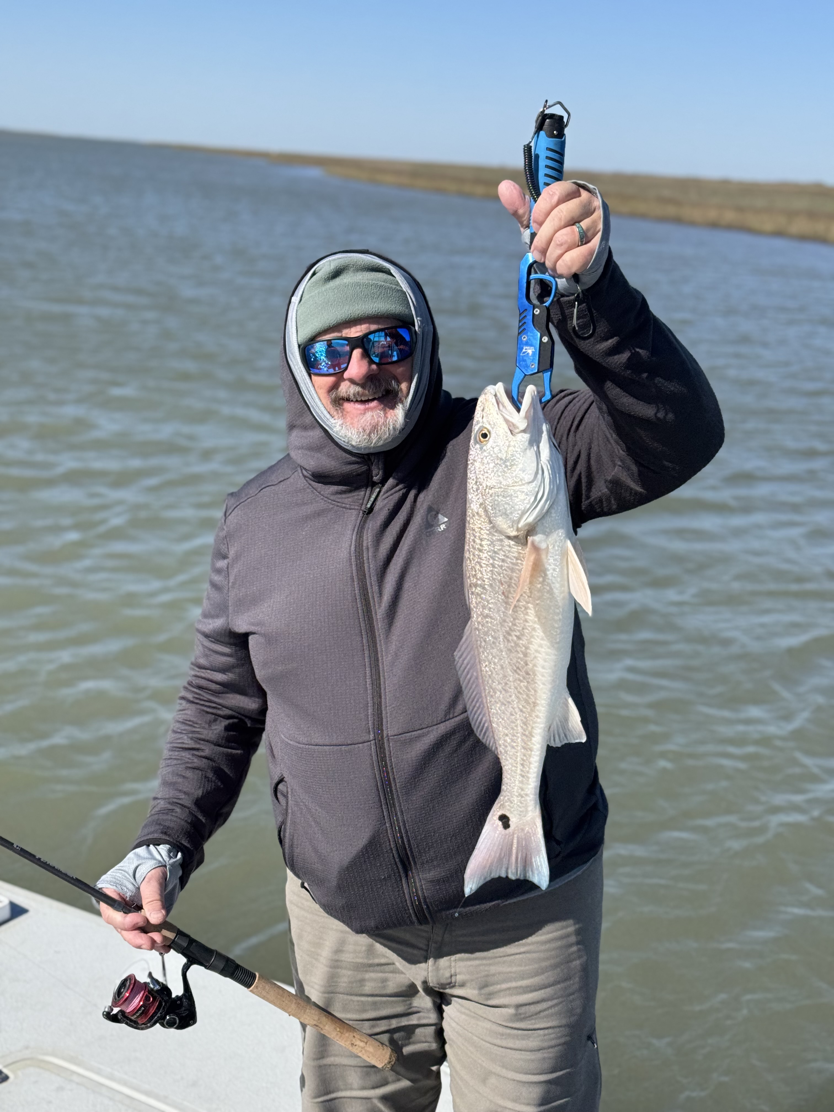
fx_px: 1542
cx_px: 417
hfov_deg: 30.3
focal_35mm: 48
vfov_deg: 39.7
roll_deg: -3.9
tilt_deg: -14.1
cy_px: 556
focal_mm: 6.76
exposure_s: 1/4049
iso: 64
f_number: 1.78
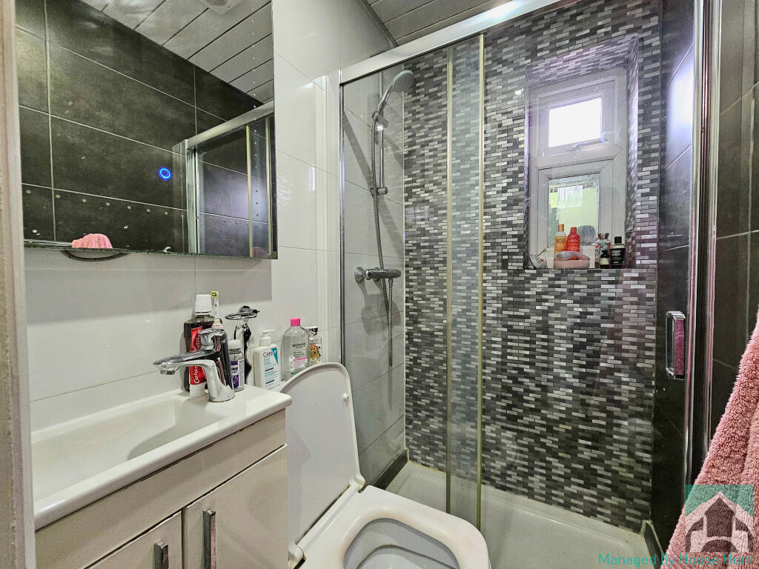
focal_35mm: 13
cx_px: 380
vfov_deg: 89.9
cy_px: 284
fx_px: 285
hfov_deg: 106.2
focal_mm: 2.2
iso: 800
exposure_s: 1/25
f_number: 2.2
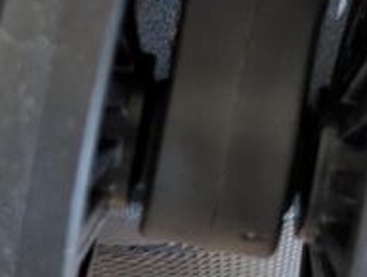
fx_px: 1360
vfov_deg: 11.6
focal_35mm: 128
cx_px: 271
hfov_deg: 15.3
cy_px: 35
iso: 1132
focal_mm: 6.9
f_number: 1.68
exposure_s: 1/78.7
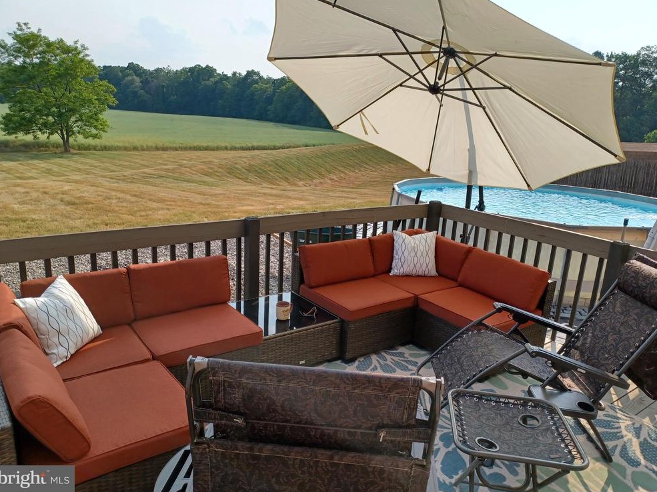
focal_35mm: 26
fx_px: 493
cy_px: 237
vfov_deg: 53.0
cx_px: 333
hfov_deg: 67.3
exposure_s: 1/467
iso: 32
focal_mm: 4.6
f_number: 1.8
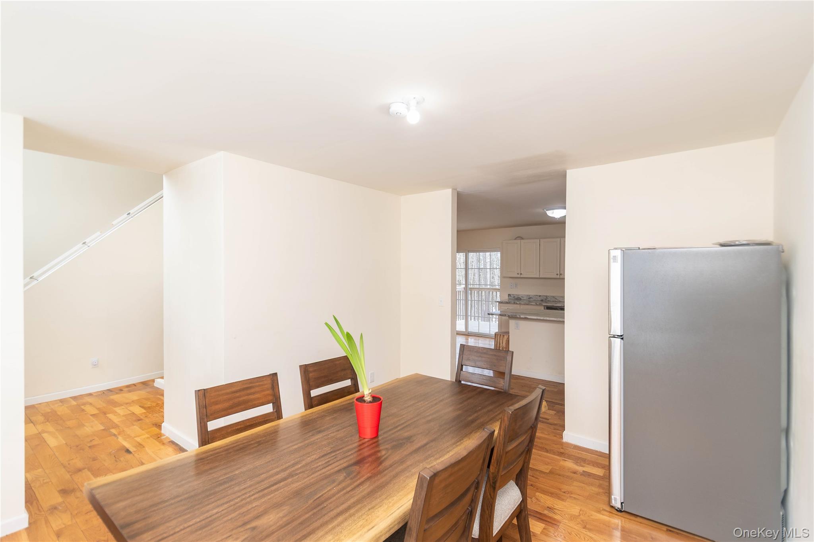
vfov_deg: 77.3
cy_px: 271
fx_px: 339
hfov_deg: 100.4
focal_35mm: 15
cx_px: 407
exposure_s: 1/60
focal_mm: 10
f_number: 4.5
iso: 160
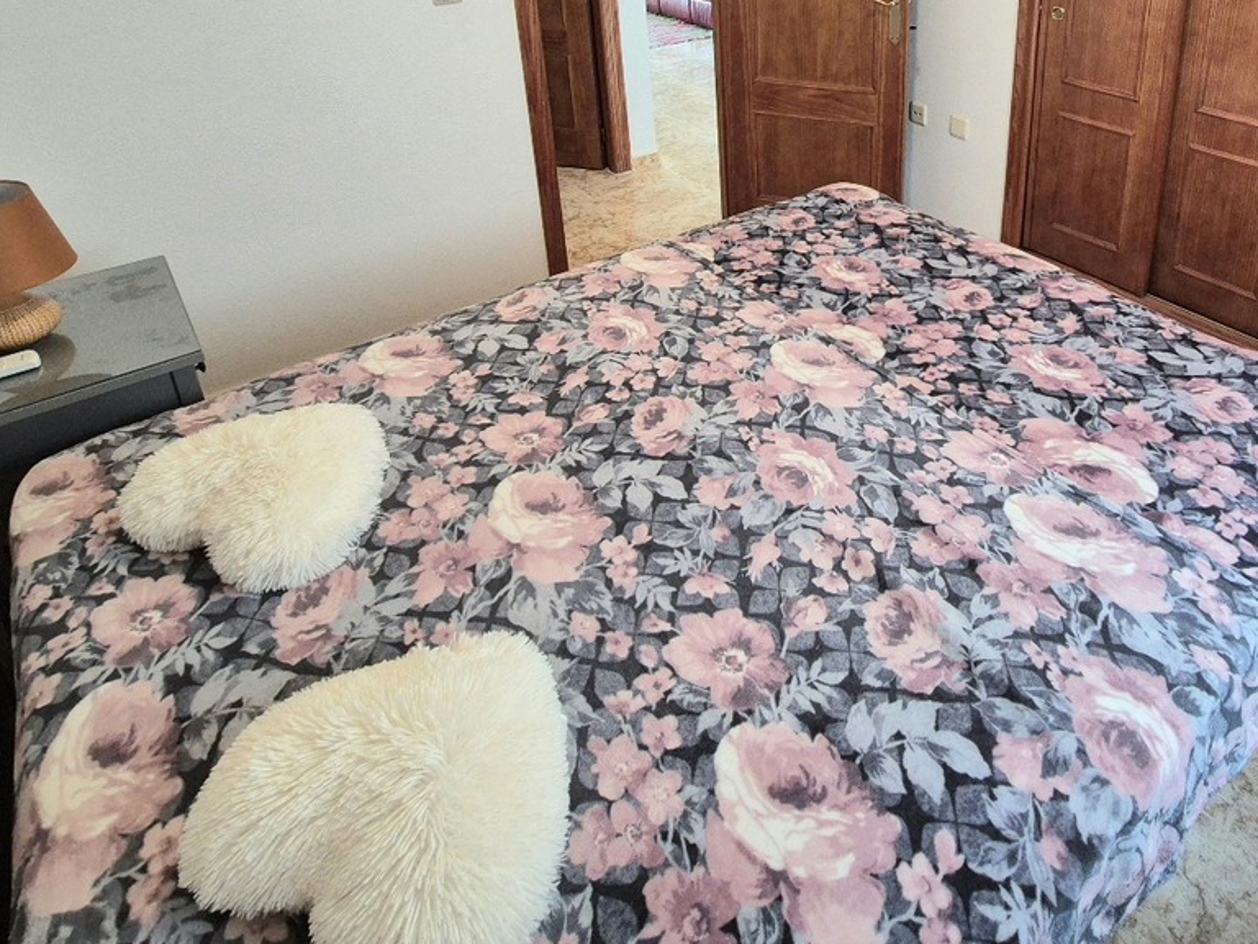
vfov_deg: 55.5
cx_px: 885
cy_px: 152
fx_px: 800
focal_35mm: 22
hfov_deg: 72.9
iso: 500
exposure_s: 1/50
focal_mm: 2.2
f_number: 2.2
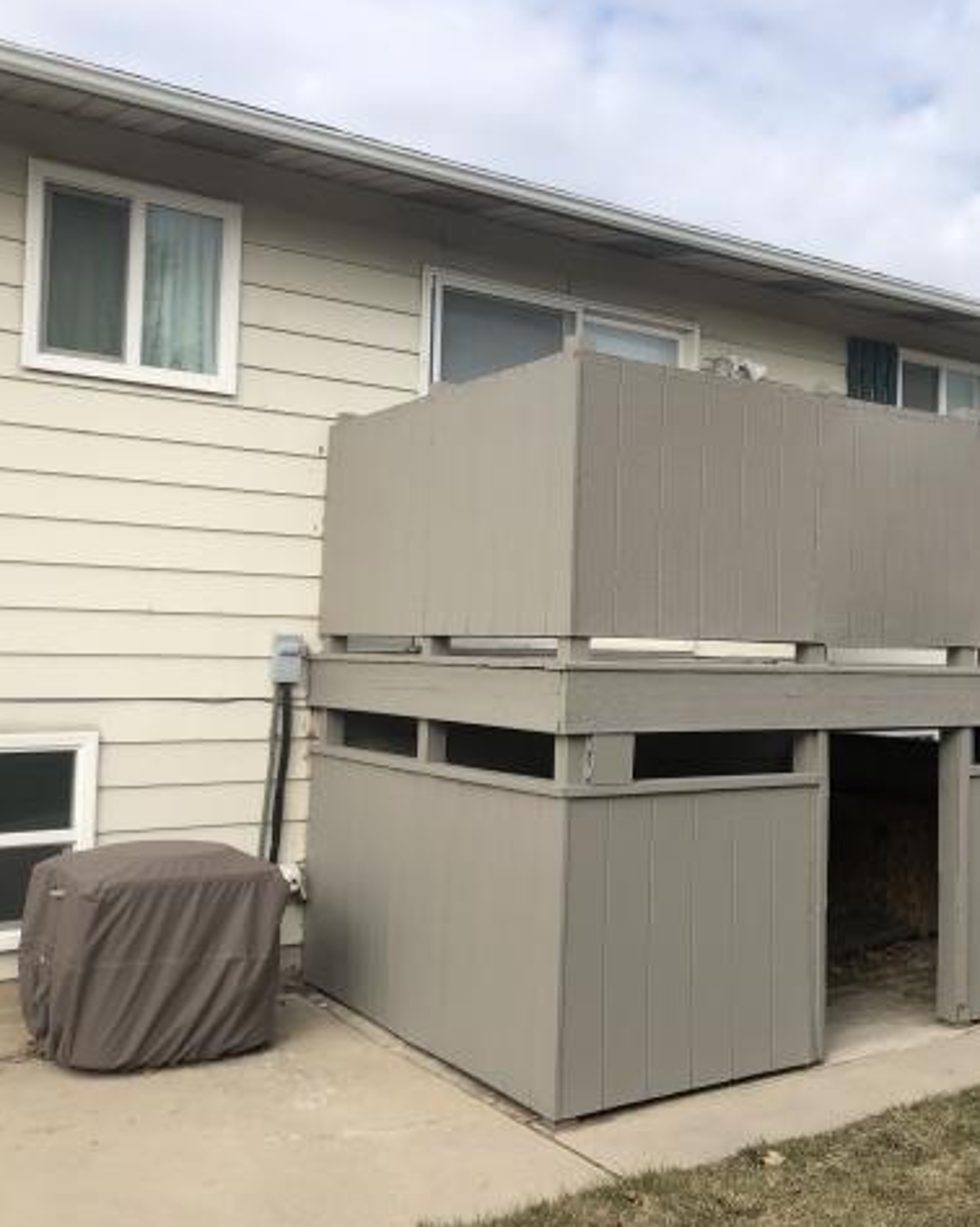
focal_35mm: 37
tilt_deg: +2.7
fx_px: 1342
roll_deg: +0.2
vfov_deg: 49.1
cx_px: 721
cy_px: 612
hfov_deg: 39.2
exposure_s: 1/1350
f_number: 1.8
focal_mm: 4
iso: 20
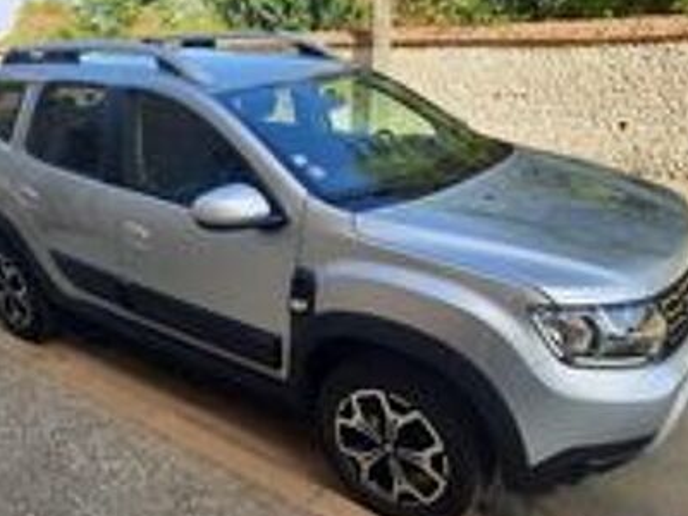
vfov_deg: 46.6
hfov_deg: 59.9
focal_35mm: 30
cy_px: 299
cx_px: 323
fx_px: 596
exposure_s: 1/186
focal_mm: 4.6
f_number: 2
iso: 32
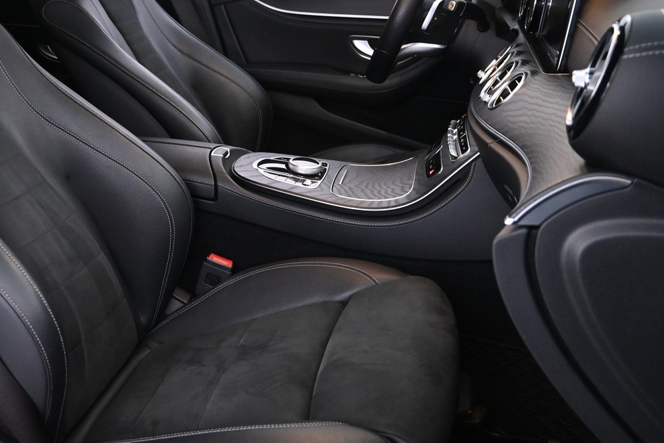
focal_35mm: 42
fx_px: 771
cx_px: 173
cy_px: 164
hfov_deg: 45.1
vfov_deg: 31.9
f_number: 3.5
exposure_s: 1/25
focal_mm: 17
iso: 2000
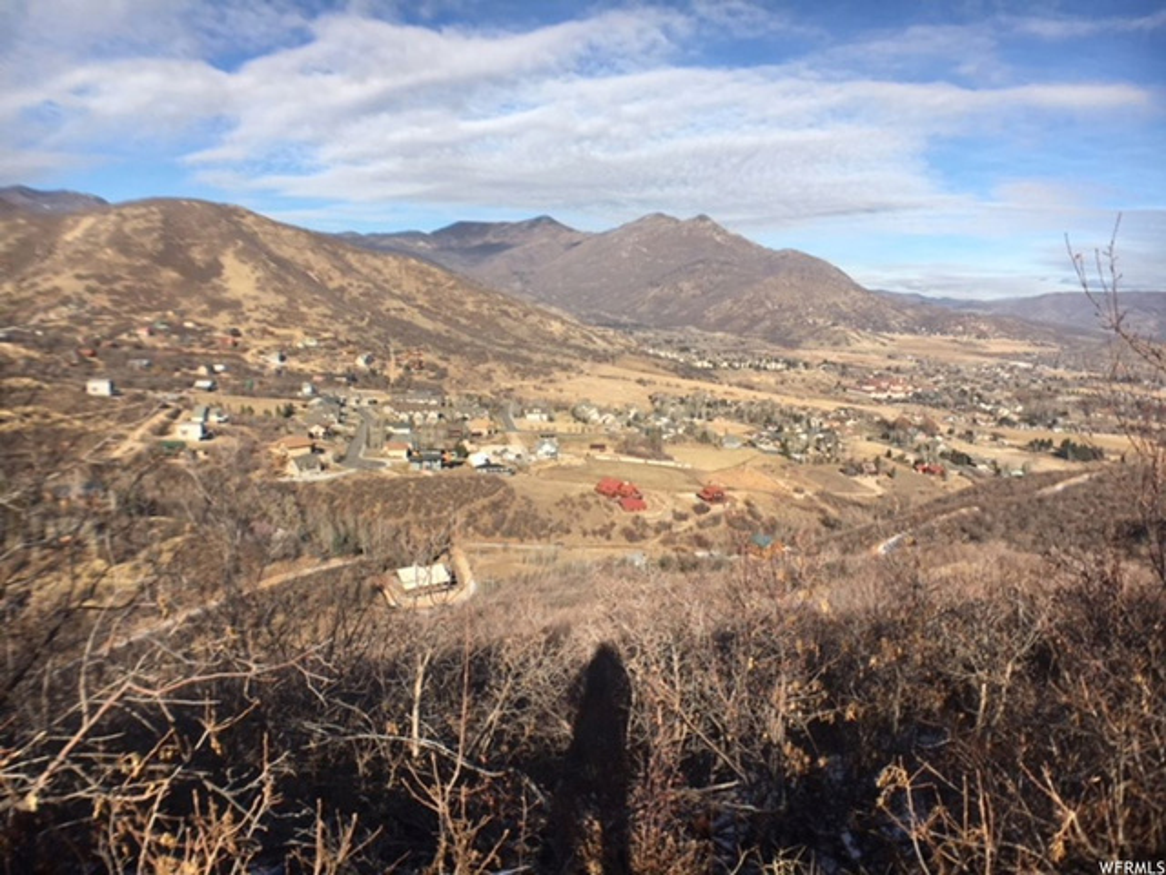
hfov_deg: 61.7
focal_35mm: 29
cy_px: 438
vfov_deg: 48.2
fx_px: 977
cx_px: 583
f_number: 2.2
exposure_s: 1/1570
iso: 25
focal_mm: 4.15
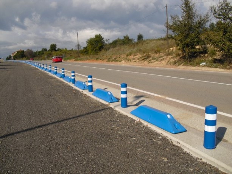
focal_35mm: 36
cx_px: 116
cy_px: 87
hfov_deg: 51.3
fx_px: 241
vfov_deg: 39.7
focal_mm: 6.3
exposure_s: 1/250
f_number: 7.8
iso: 64
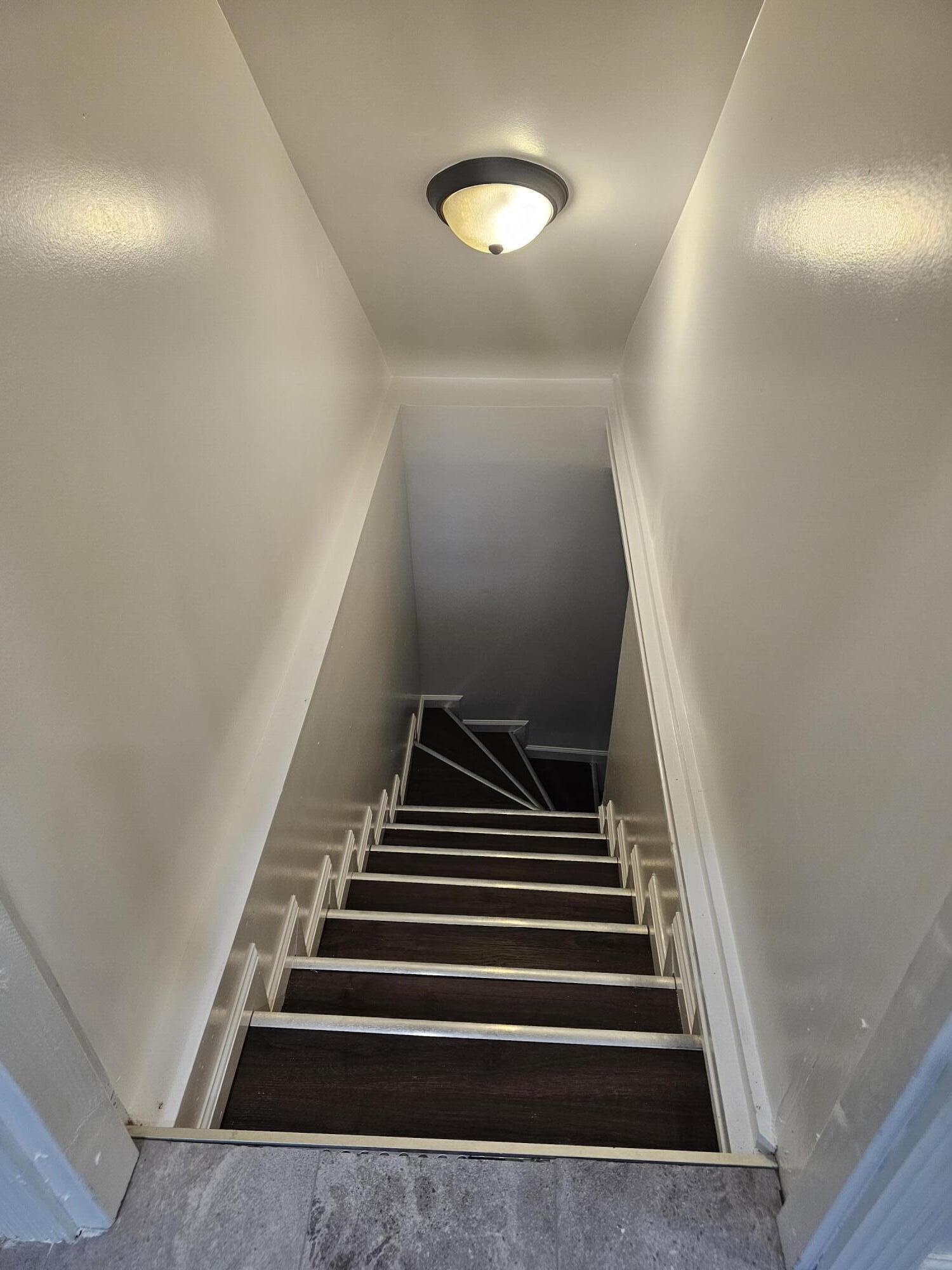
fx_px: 843
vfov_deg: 73.9
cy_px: 635
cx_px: 476
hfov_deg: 58.9
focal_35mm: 23
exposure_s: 1/120
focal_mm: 6.3
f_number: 1.7
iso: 320
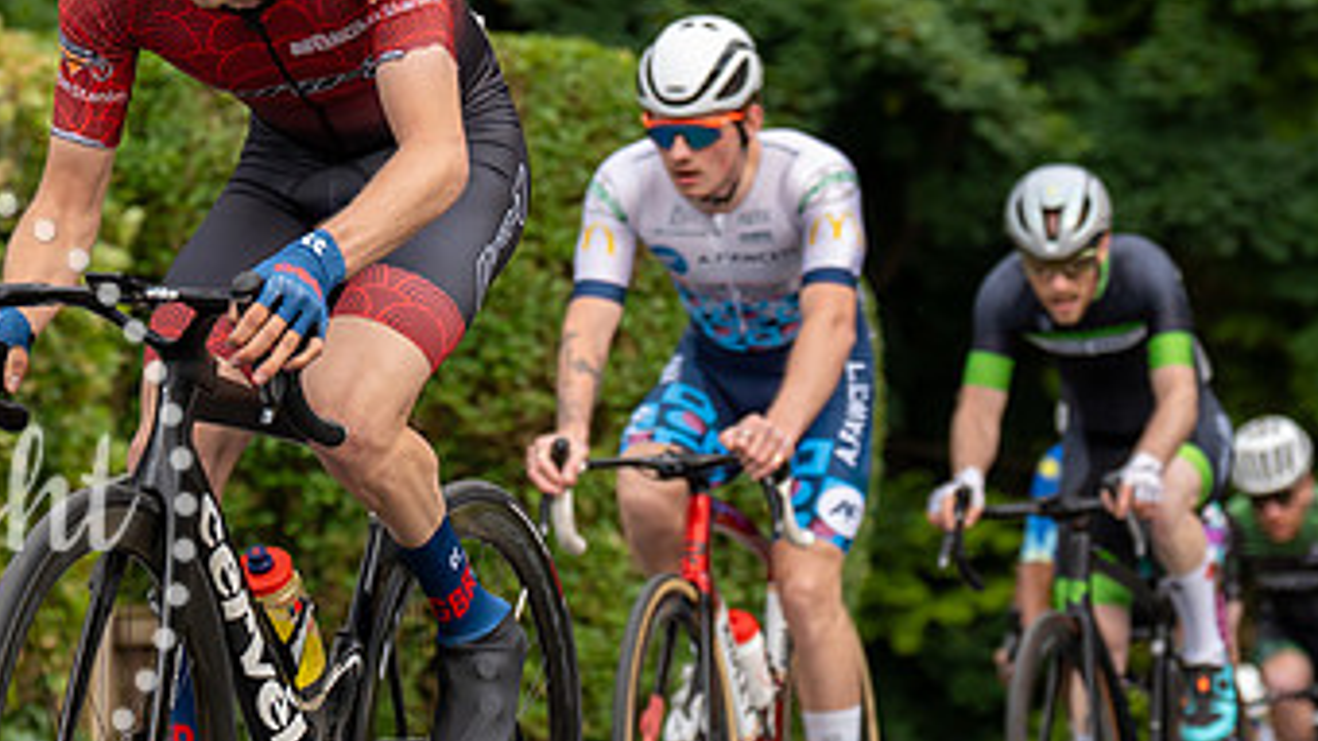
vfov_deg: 4.9
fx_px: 8595
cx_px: 348
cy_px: -24
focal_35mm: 246
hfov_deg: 8.8
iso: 400
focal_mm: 95
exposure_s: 1/800
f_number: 4
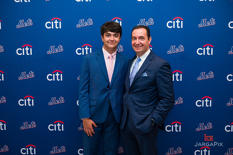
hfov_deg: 44.5
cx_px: 116
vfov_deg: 30.5
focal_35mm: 44
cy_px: 78
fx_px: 285
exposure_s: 1/200
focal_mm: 44
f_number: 4
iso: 400
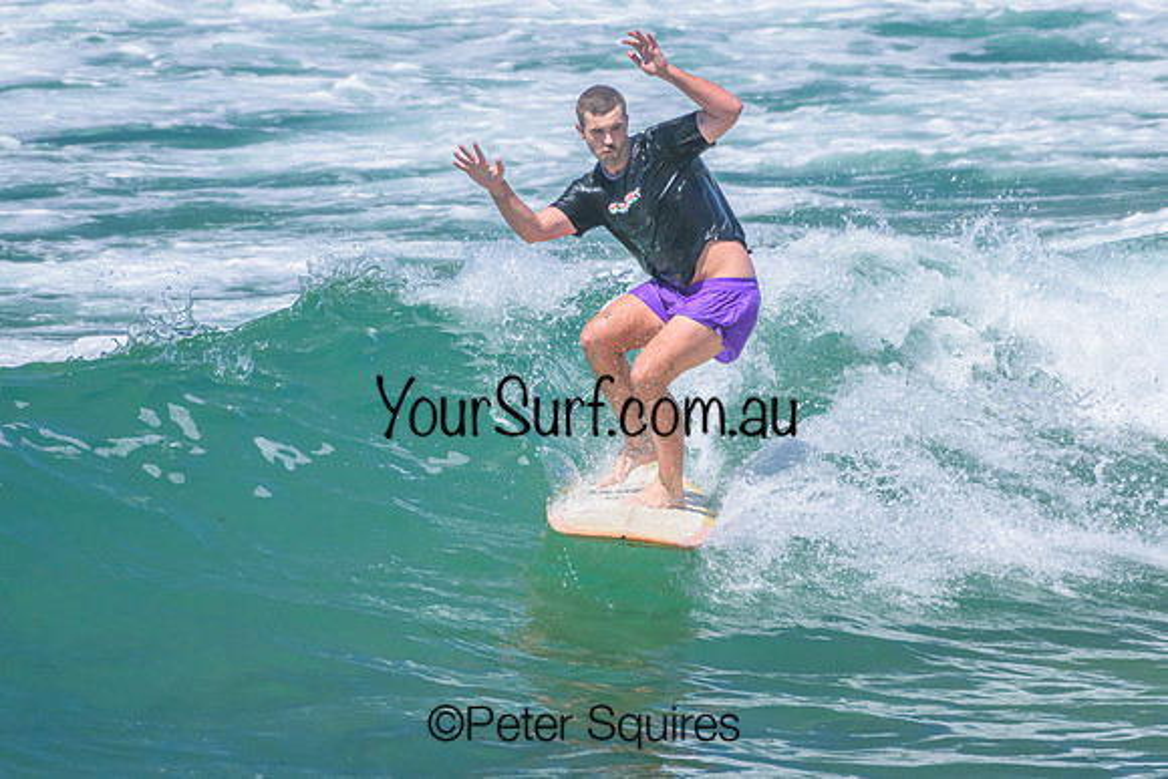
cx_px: 624
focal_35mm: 641
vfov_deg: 2.1
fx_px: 20813
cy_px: 363
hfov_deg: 3.2
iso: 2200
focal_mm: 600
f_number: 11
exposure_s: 1/2000
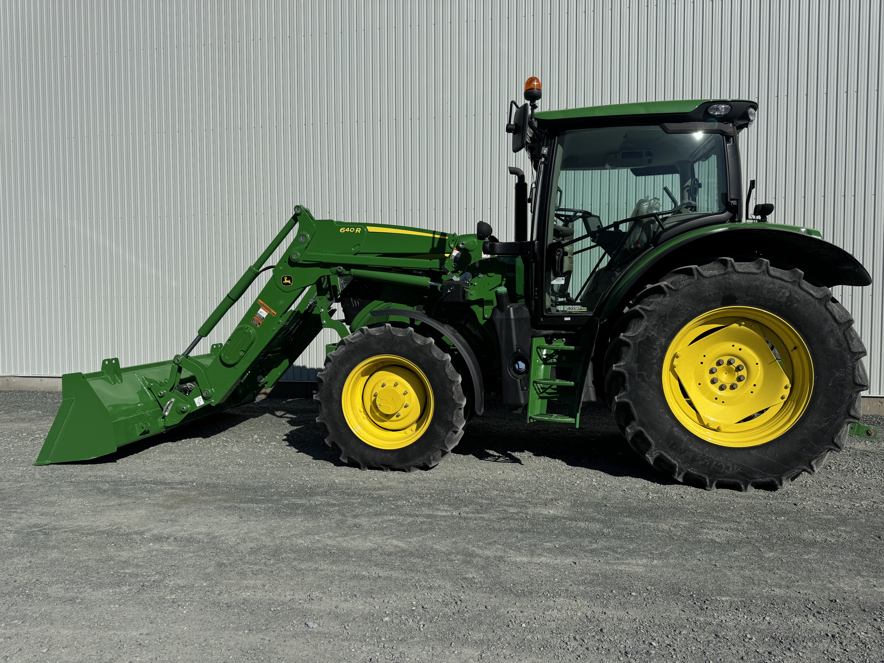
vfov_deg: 56.8
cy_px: 332
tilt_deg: -2.0
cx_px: 442
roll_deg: +0.8
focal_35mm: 24
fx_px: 613
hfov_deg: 71.6
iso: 80
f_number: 1.78
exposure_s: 1/9009
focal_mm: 6.76
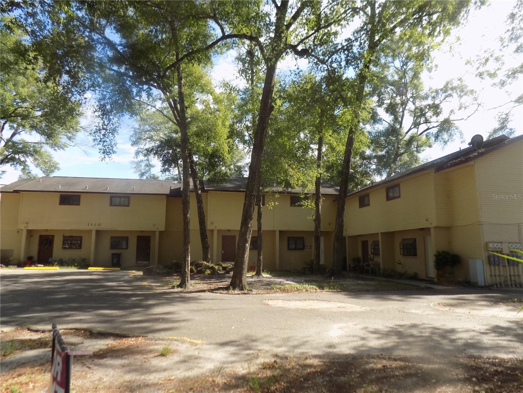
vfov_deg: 58.9
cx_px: 262
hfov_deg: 73.9
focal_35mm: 23
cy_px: 196
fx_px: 347
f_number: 3.1
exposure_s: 1/400
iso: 80
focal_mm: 4
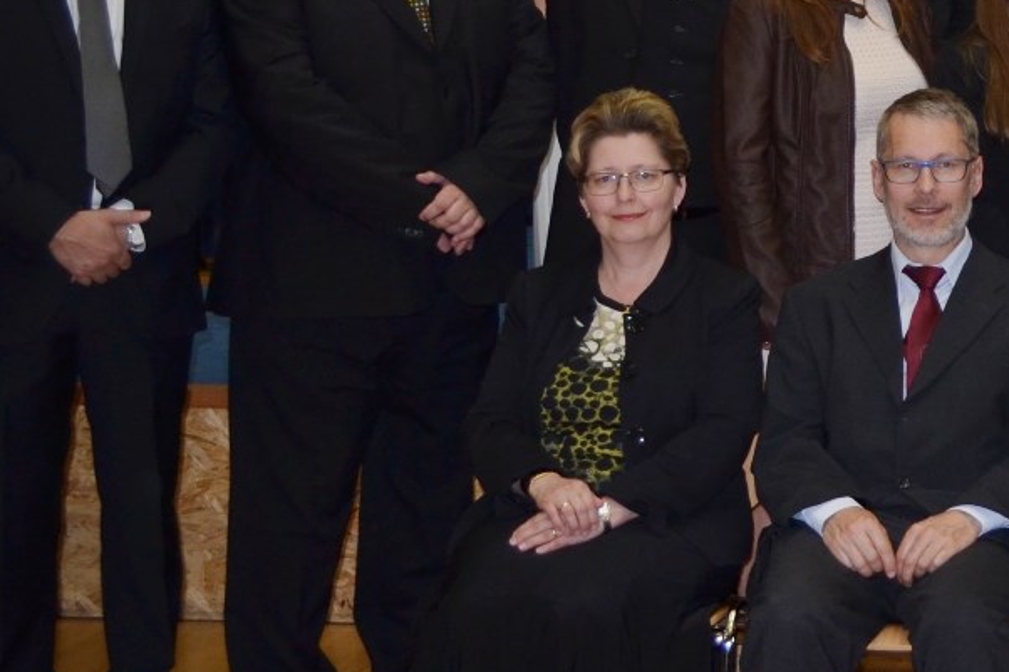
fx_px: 2830
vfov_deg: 13.3
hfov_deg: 18.0
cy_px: -49
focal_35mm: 101
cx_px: 1531
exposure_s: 1/60
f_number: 3.8
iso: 100
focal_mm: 22
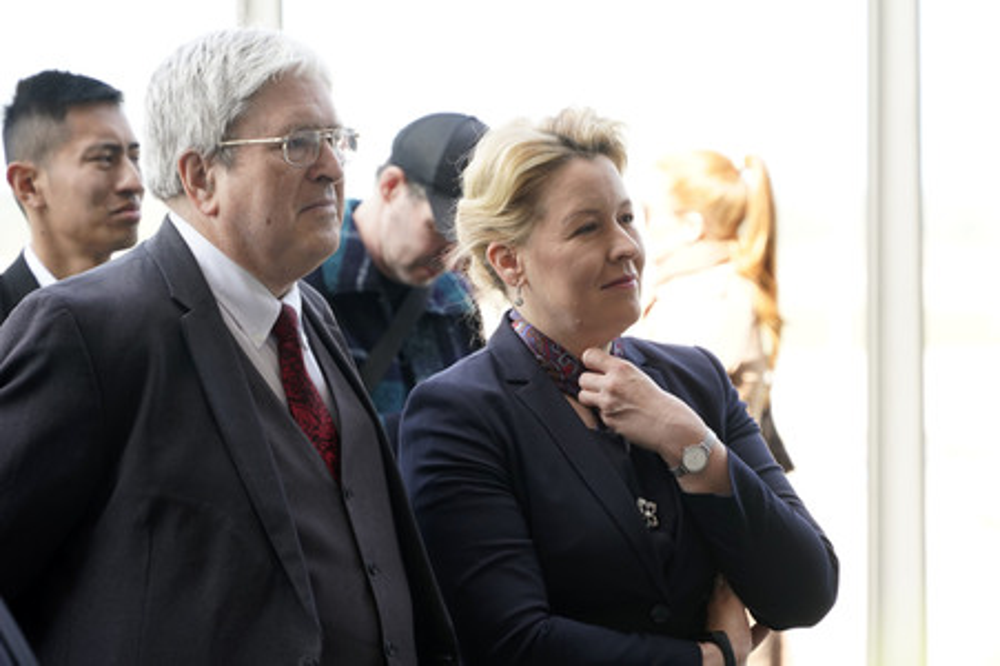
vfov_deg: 8.1
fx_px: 4719
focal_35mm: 170
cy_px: 333
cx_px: 500
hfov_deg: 12.1
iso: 640
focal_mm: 170
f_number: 6.3
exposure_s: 1/200
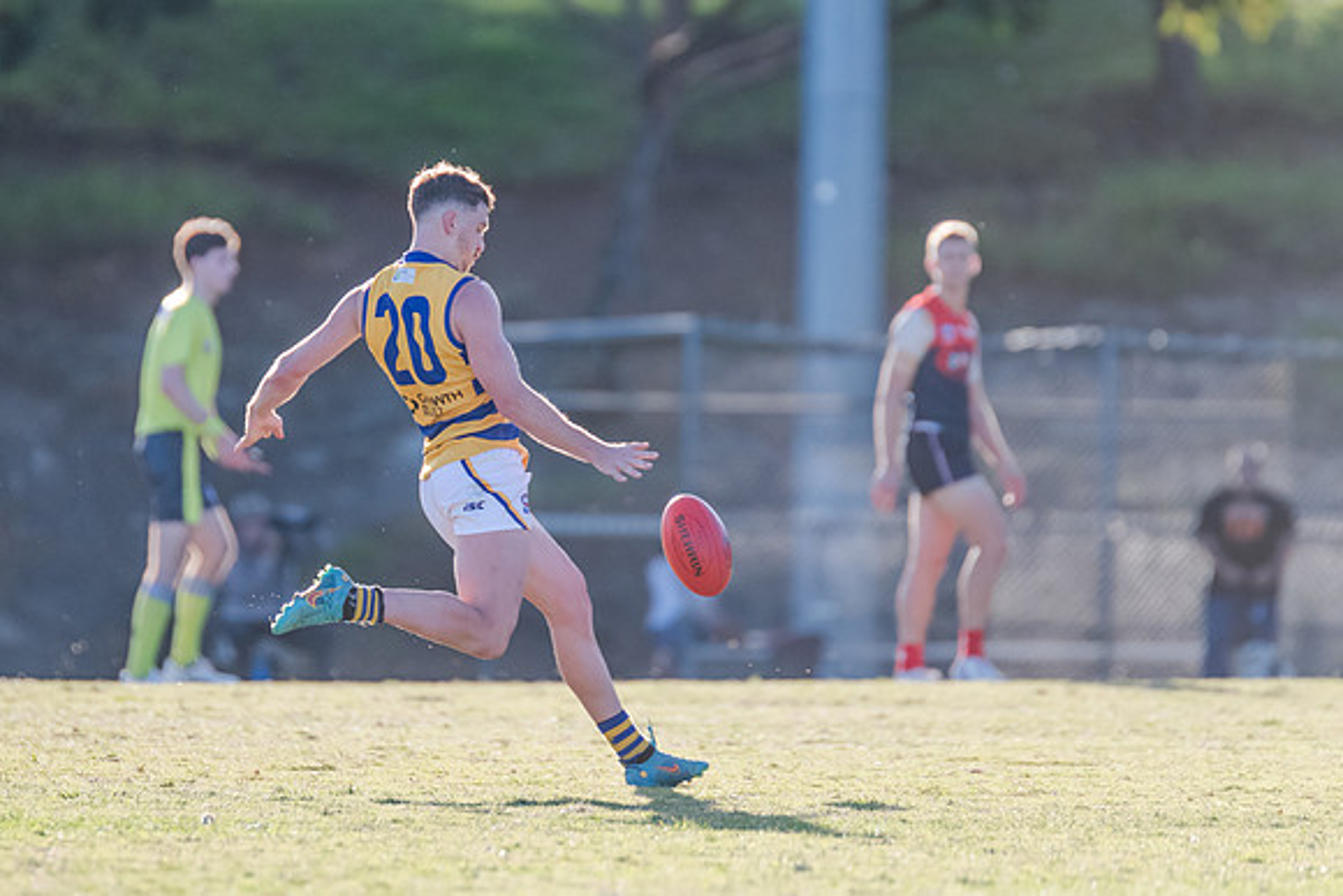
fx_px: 23465
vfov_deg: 2.2
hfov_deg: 3.3
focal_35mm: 629
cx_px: 429
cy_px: 234
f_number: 4.5
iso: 1000
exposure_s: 1/2000
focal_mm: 420
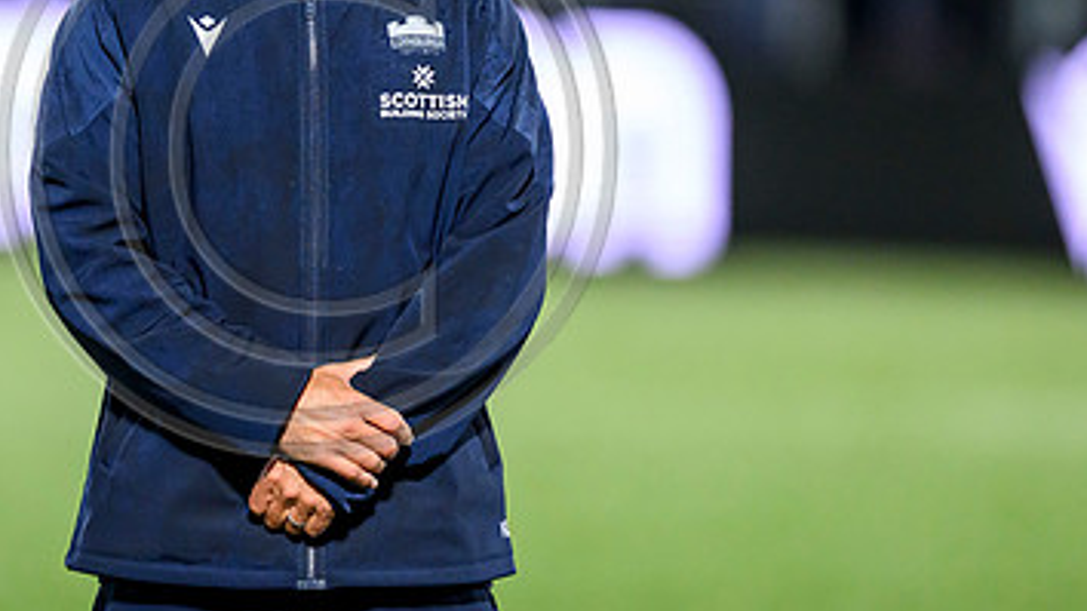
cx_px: 350
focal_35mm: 800
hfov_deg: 2.7
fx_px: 23055
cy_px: 147
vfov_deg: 1.5
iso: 5000
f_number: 2.8
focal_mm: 400
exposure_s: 1/640
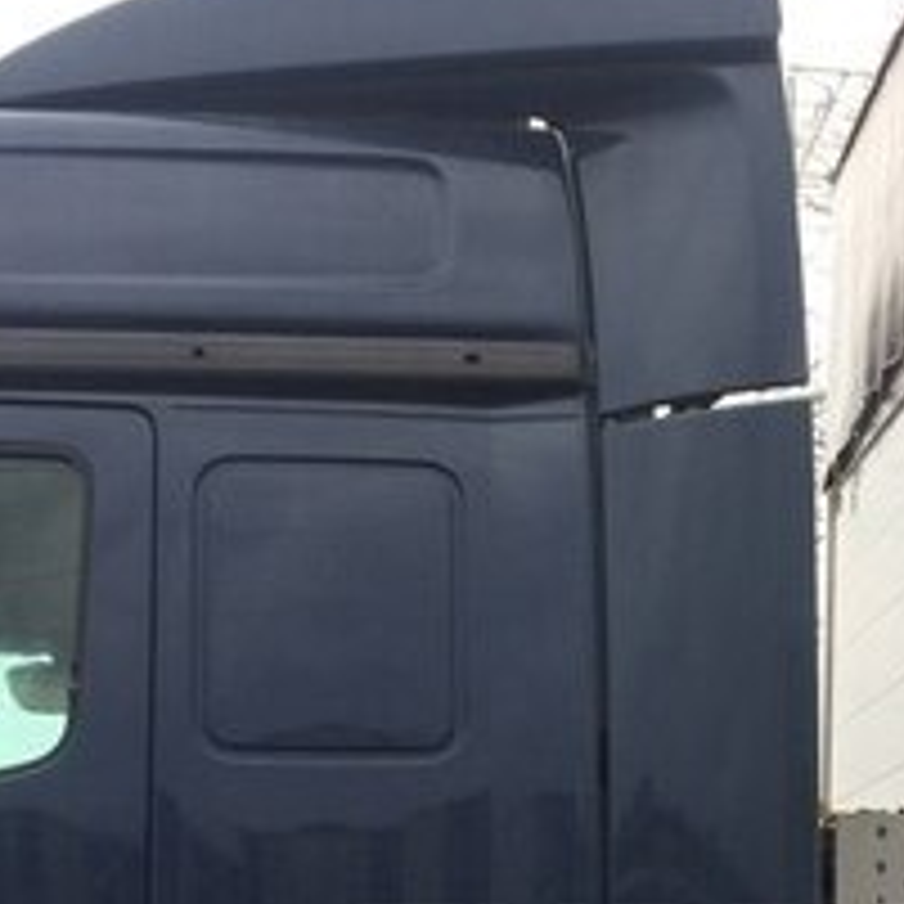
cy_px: 974
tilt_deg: +2.3
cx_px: 823
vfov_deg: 19.8
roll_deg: +0.7
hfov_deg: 20.2
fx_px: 2482
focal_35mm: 84
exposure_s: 1/291
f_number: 2.2
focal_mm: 4.15
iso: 32
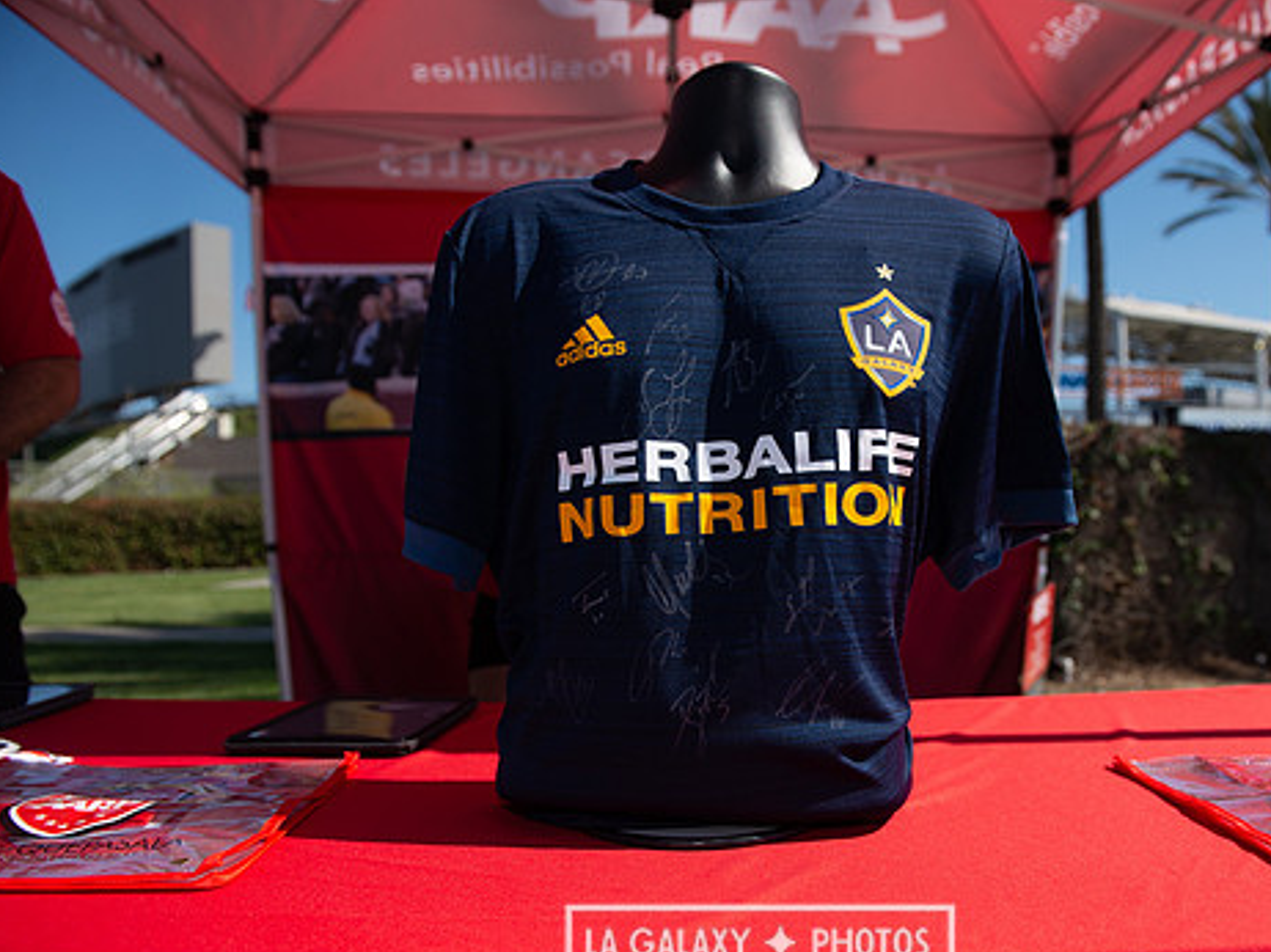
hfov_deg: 61.2
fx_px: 1064
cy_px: 530
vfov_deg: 48.1
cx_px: 759
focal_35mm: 29
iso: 200
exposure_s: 1/3200
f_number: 4
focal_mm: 24
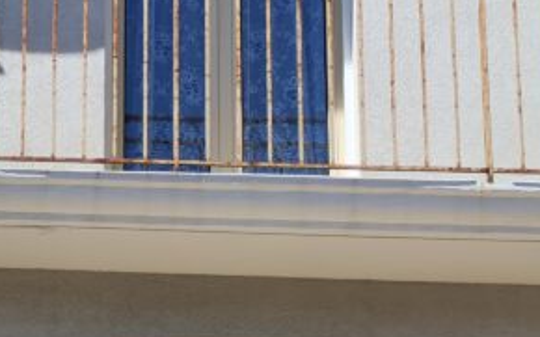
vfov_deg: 6.5
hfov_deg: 10.2
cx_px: -128
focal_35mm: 202
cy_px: 227
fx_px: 2972
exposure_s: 1/690
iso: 50
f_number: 1.9
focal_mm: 6.12
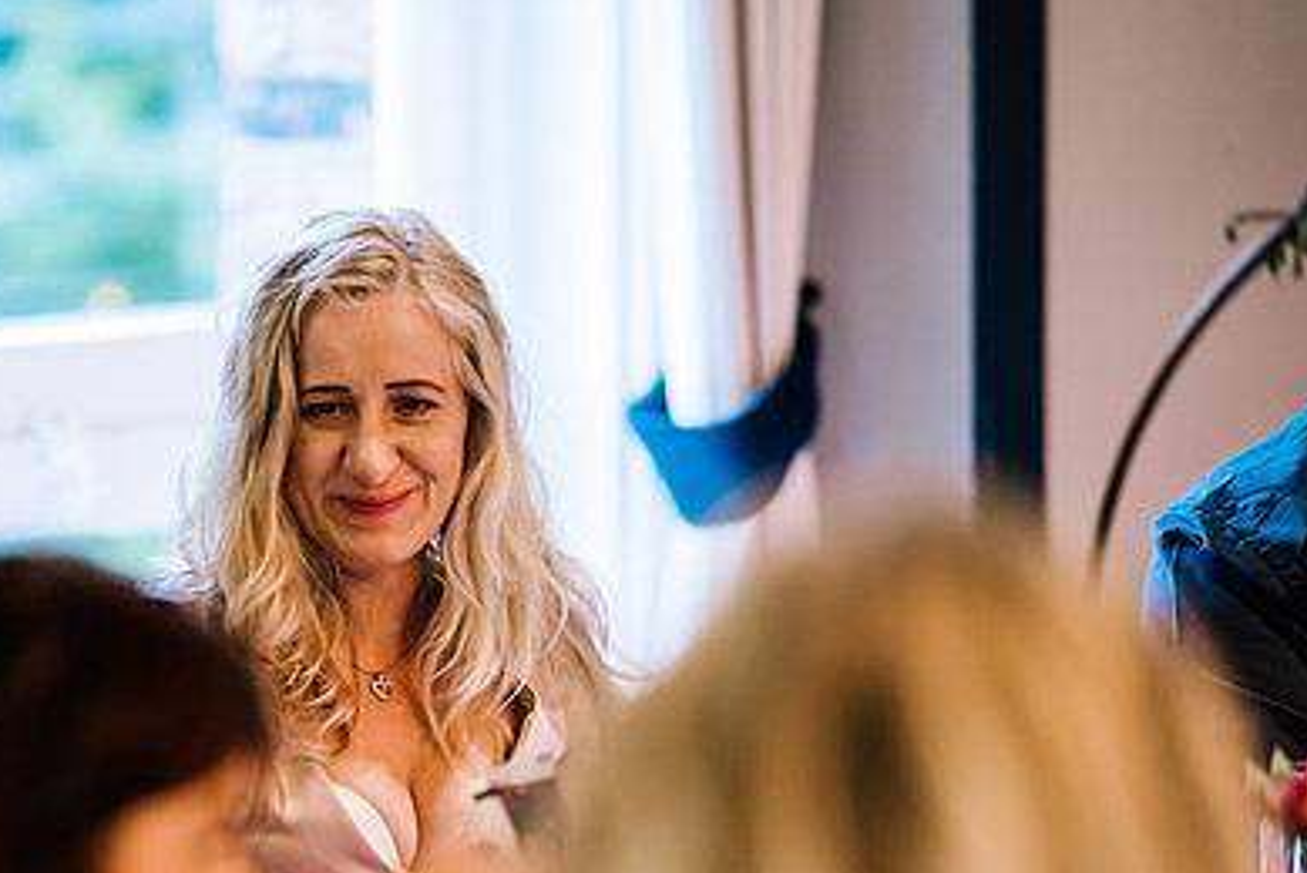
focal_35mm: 131
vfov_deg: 10.5
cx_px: 371
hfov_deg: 15.6
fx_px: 4759
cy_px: 586
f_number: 1.4
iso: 640
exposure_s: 1/250
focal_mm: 85
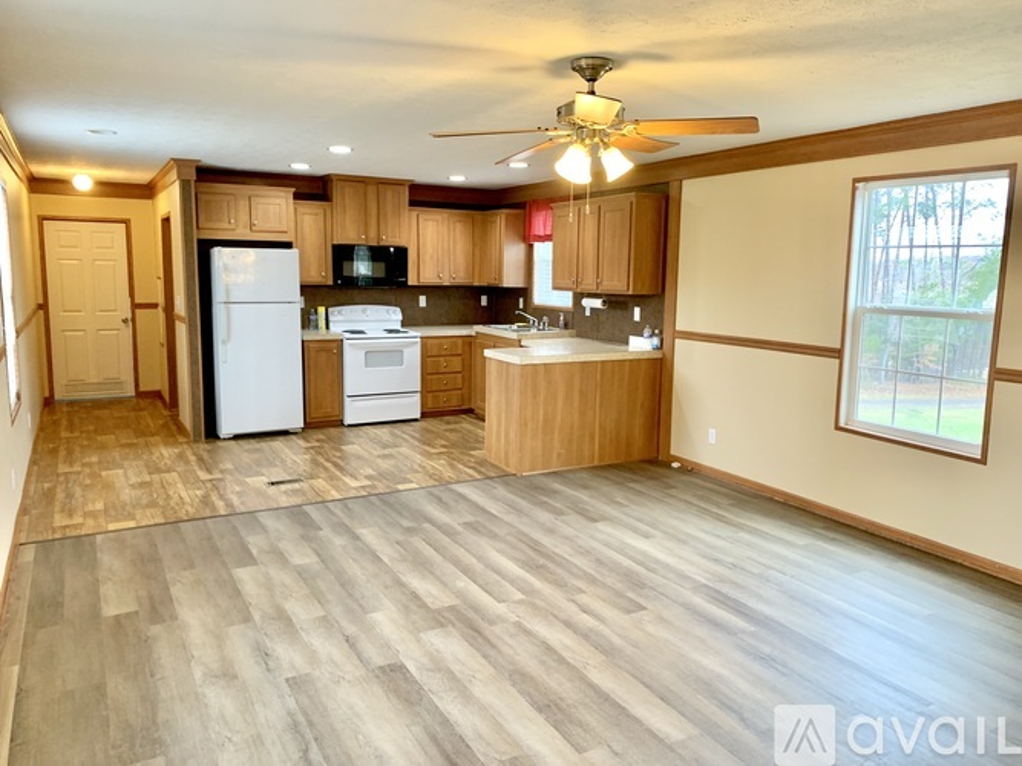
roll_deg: -1.1
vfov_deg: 53.0
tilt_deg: -7.4
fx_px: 767
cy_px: 383
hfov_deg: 67.3
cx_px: 511
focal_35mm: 26
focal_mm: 4.25
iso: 160
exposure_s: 1/60
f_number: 1.8
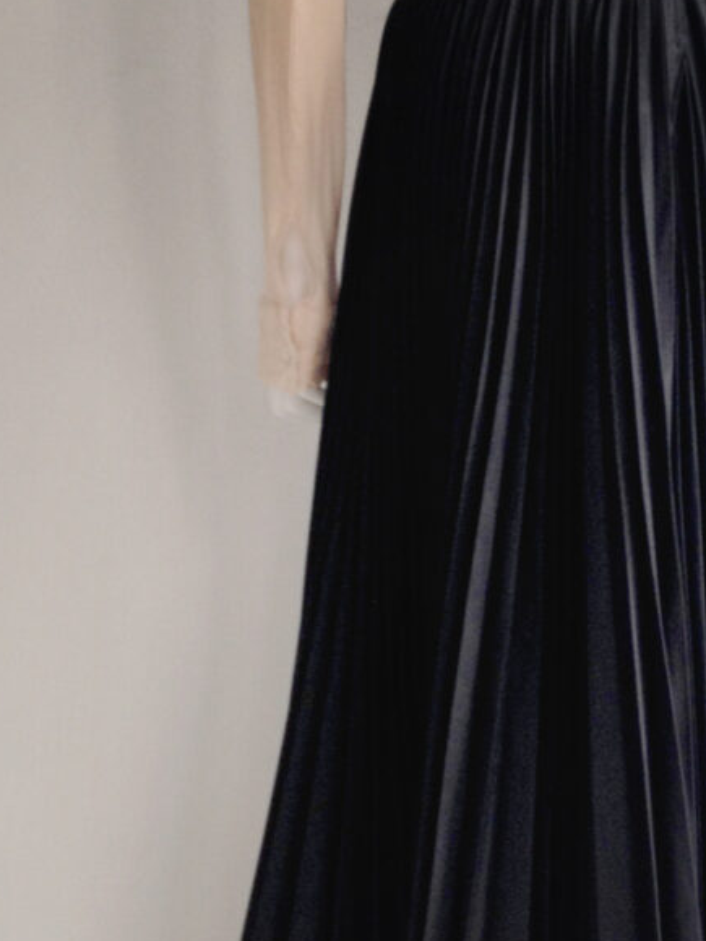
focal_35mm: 74
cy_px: 804
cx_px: 542
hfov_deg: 19.7
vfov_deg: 25.7
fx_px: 2012
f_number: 2.4
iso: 64
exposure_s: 1/20
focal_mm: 4.28
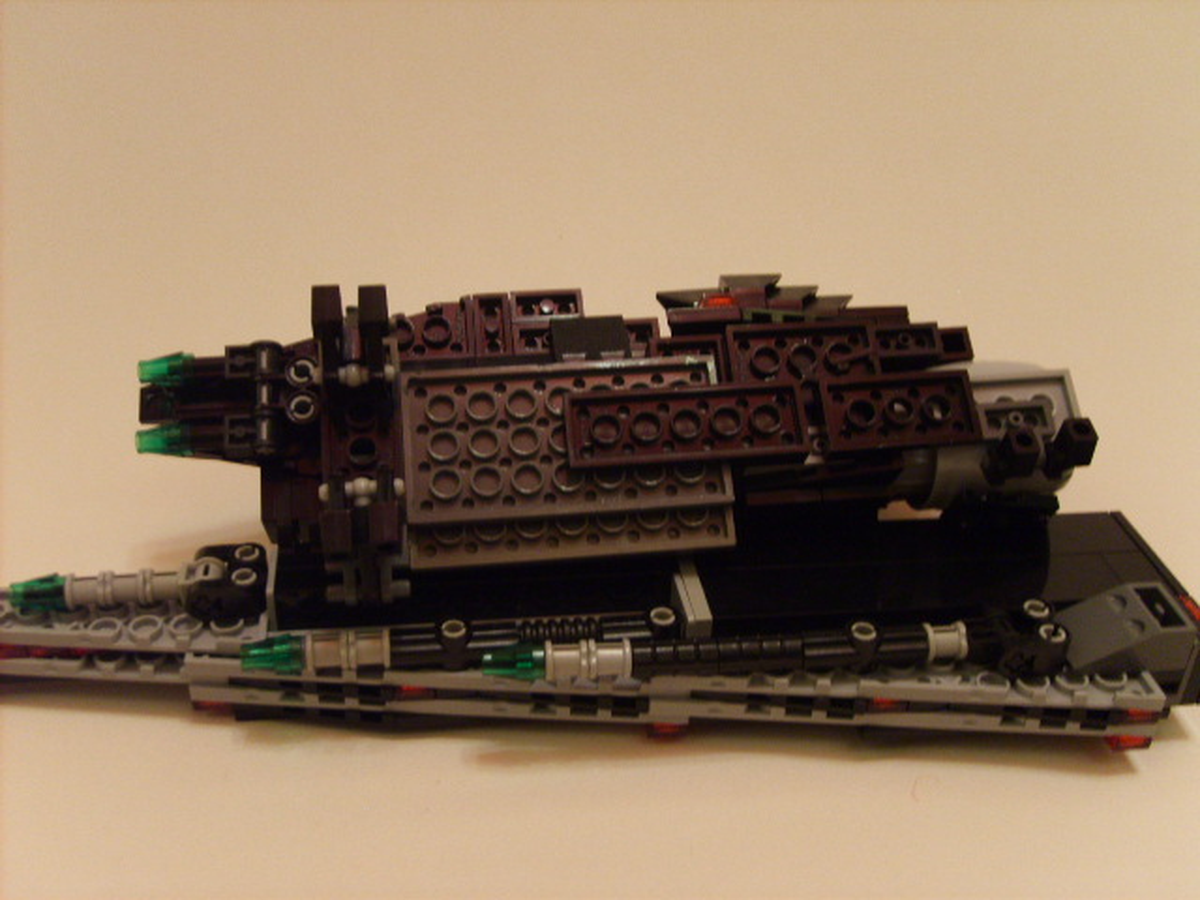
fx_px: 1213
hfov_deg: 52.6
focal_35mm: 35
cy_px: 450
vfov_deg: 40.7
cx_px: 600
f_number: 2.8
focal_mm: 5.8
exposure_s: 1/1.43
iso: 140
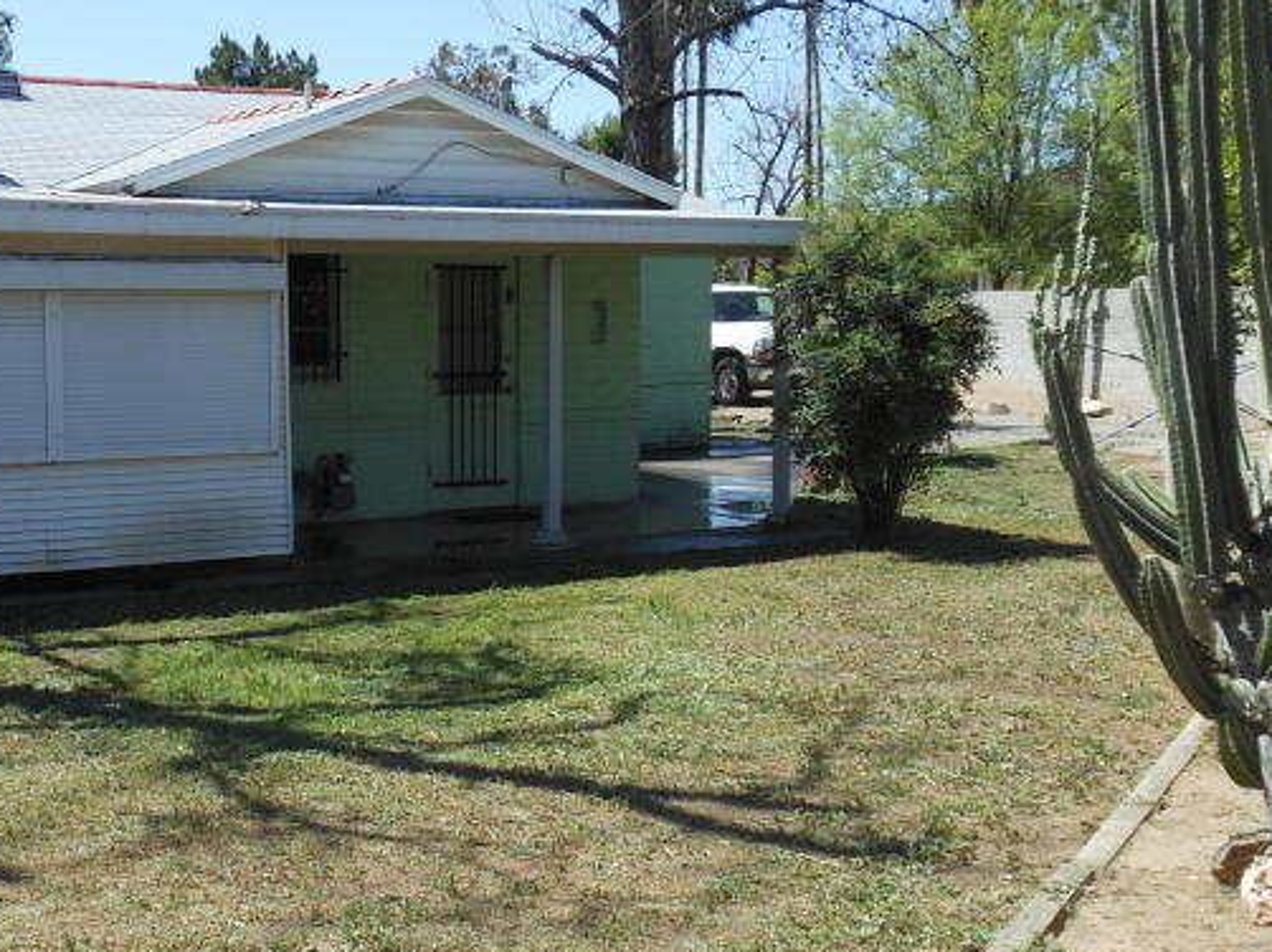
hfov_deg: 37.0
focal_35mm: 51
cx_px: 408
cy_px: 423
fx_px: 1873
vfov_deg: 28.5
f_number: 3.2
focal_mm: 4.5
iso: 80
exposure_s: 1/800
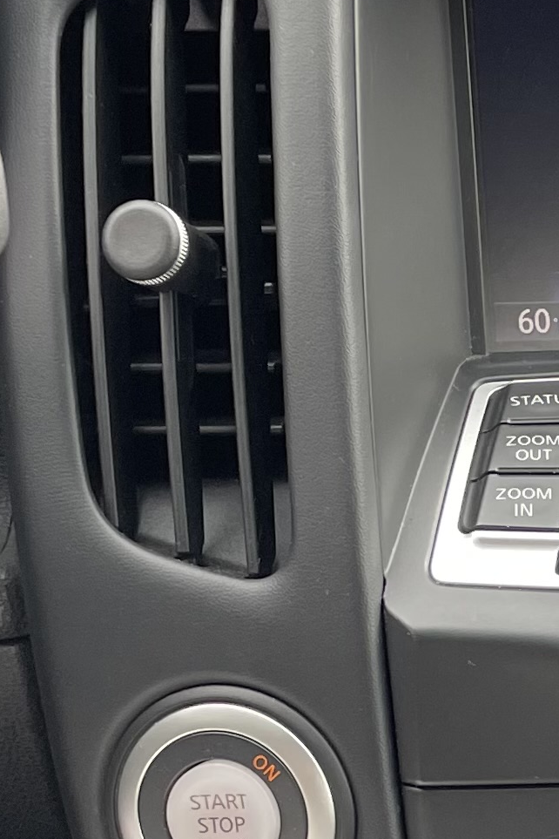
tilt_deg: -33.5
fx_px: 2632
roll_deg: +0.1
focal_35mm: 113
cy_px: 848
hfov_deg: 11.5
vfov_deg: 17.7
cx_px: 889
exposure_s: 1/121
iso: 80
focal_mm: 4.2
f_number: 1.6
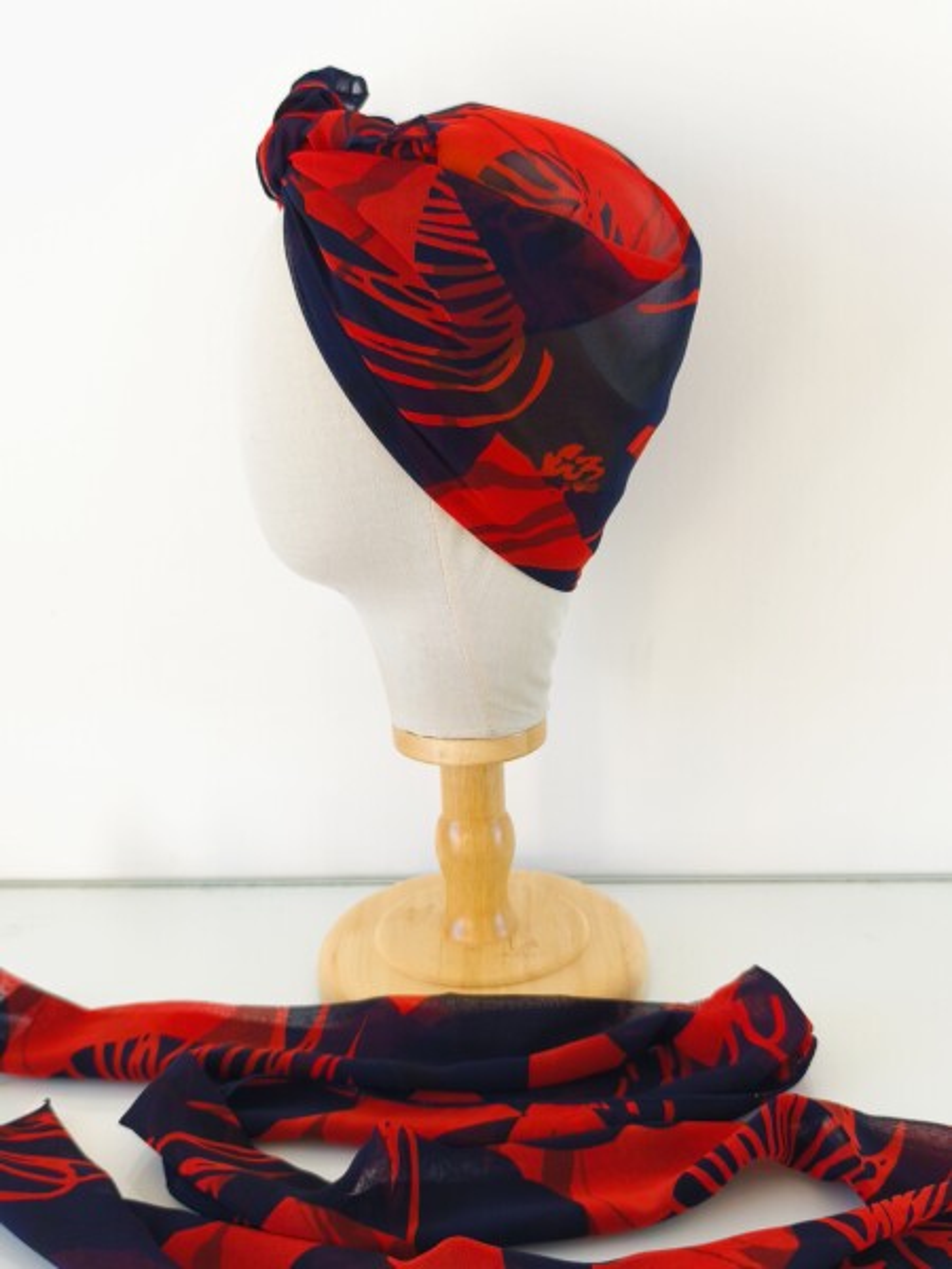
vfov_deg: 56.8
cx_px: 476
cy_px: 634
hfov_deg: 44.2
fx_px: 1173
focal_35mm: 32
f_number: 1.65
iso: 50
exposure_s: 1/30
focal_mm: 6.14
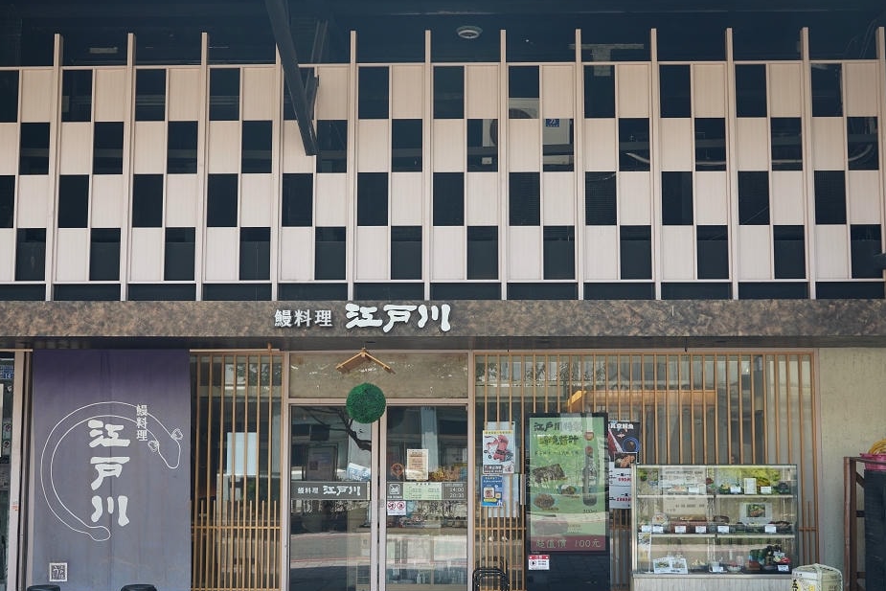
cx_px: 467
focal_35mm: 48
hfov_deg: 41.1
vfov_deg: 28.0
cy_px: 341
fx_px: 1181
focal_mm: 37
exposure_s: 1/160
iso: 250
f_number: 4
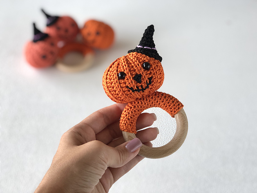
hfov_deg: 33.2
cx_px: 130
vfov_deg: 25.2
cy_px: 96
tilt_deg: -47.2
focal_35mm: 58
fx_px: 431
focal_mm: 6.6
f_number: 2.8
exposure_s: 1/33
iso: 32
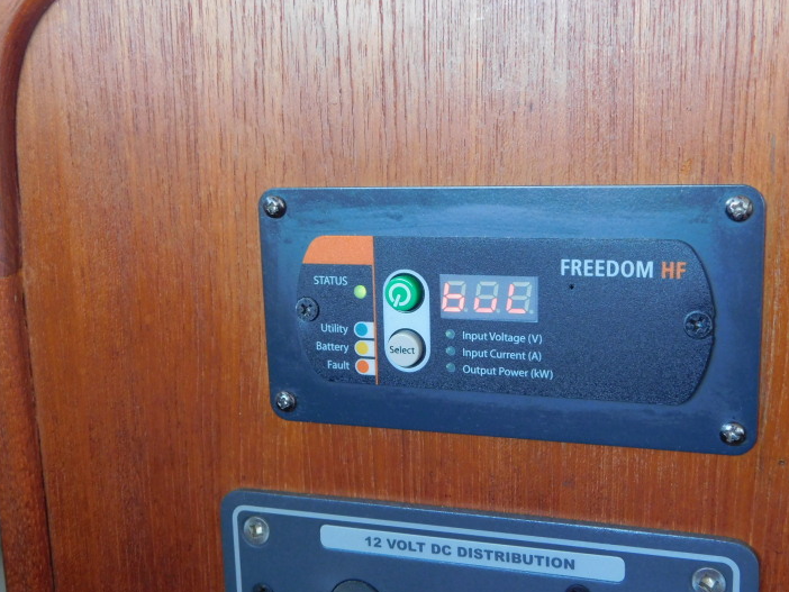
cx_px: 441
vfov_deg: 35.2
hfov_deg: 45.7
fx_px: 935
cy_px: 307
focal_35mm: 41
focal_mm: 6.3
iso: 360
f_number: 3.5
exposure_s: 1/30
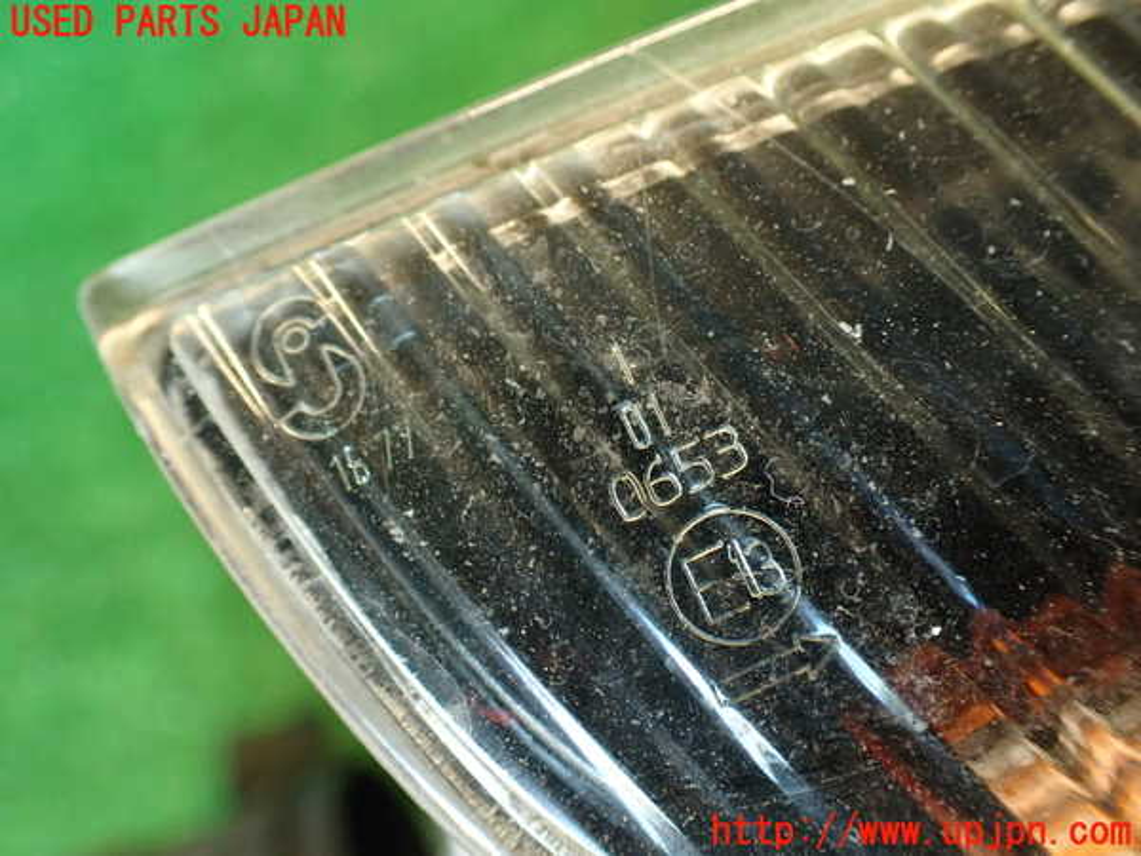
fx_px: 1055
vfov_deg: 44.2
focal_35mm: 32
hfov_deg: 56.8
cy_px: 428
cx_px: 570
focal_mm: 5.79
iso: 320
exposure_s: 1/30
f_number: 2.4
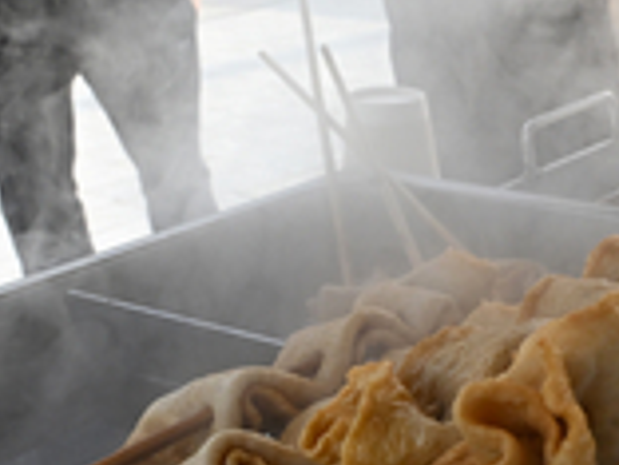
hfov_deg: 28.5
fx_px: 1055
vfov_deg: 24.8
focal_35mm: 59
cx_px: 738
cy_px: 246
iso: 500
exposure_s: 1/200
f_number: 11
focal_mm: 16
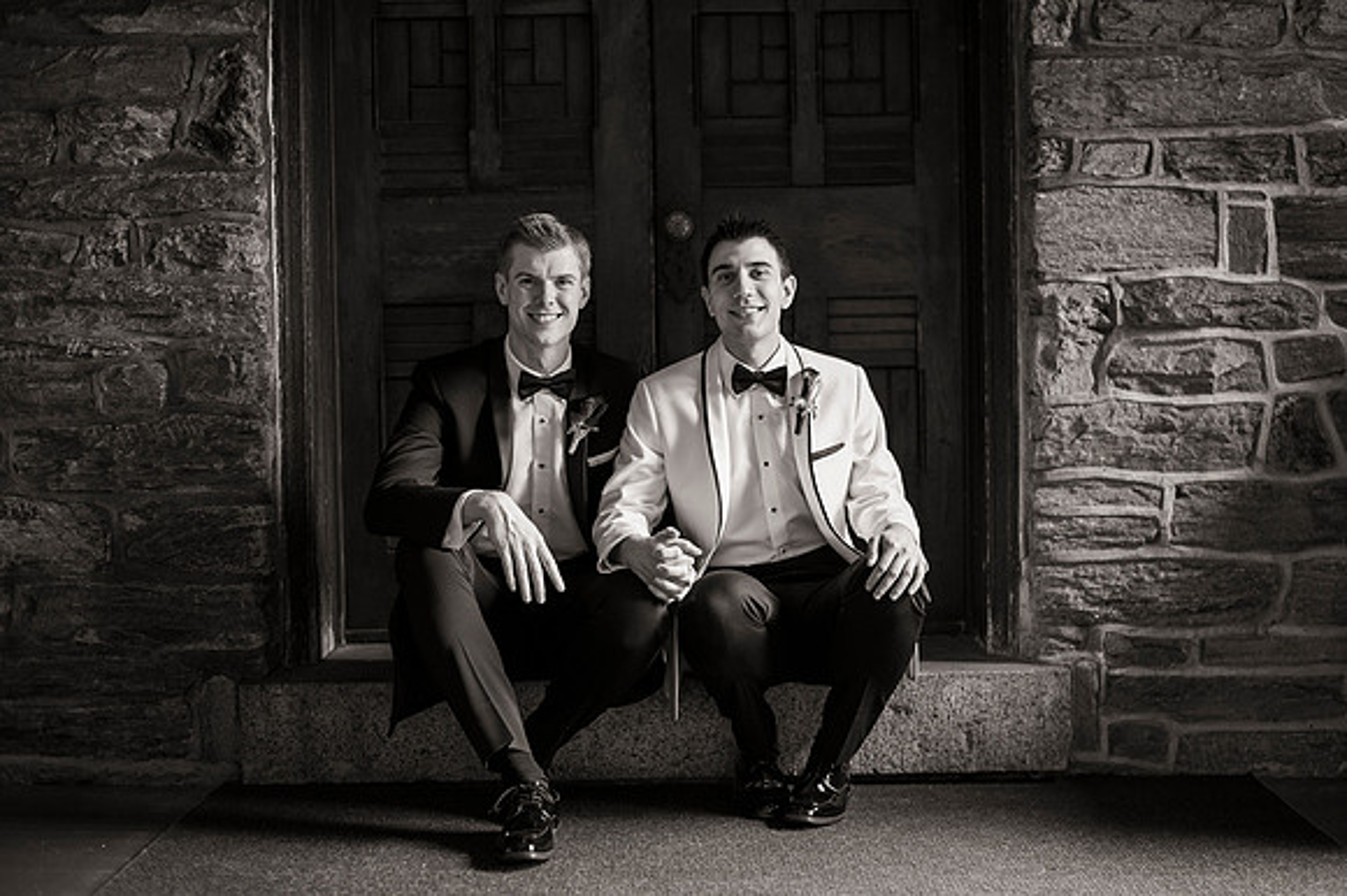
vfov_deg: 26.0
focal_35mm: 52
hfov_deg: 38.2
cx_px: 700
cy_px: 466
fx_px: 1943
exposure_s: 1/320
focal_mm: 50
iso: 800
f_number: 2.2
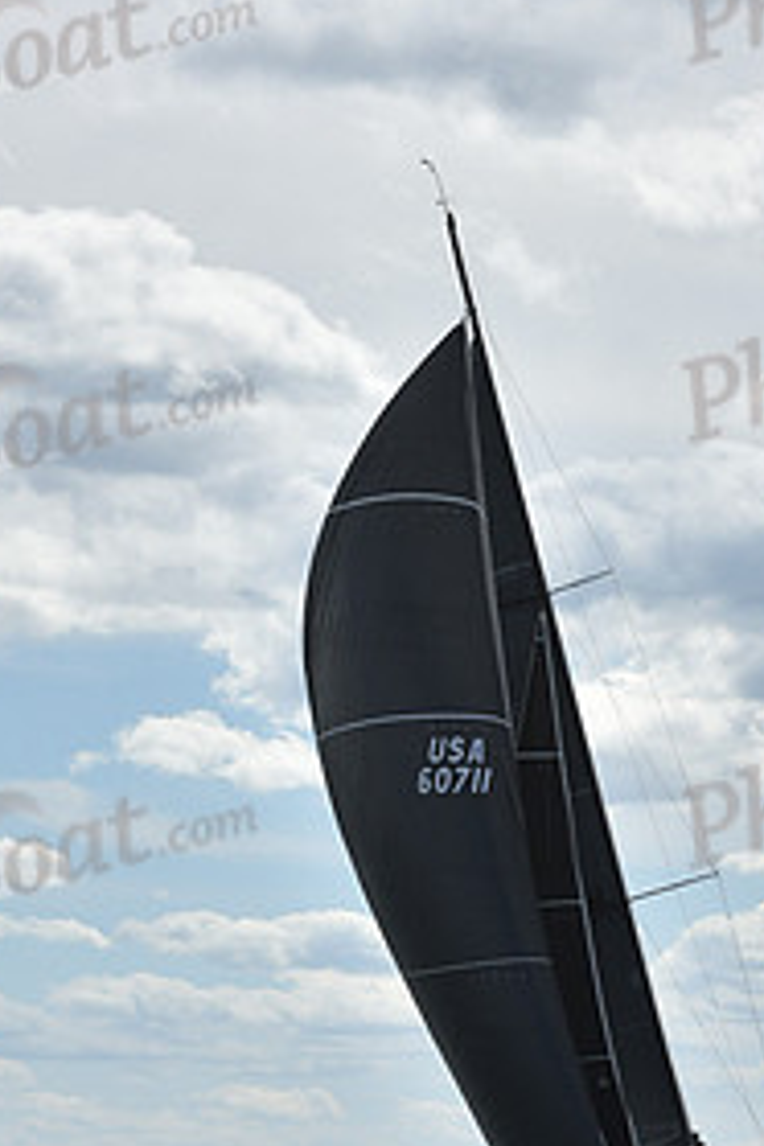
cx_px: 470
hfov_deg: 6.6
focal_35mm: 208
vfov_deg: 9.9
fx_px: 6621
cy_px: 608
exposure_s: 1/1000
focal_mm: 100
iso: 320
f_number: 11
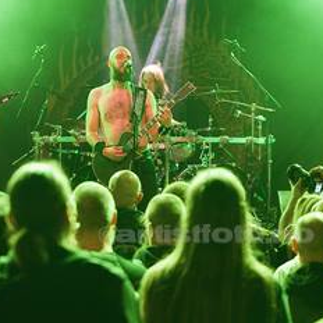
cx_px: 109
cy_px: 133
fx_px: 1393
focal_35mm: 132
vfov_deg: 13.2
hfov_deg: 13.2
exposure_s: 1/400
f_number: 1.8
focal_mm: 50
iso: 3200
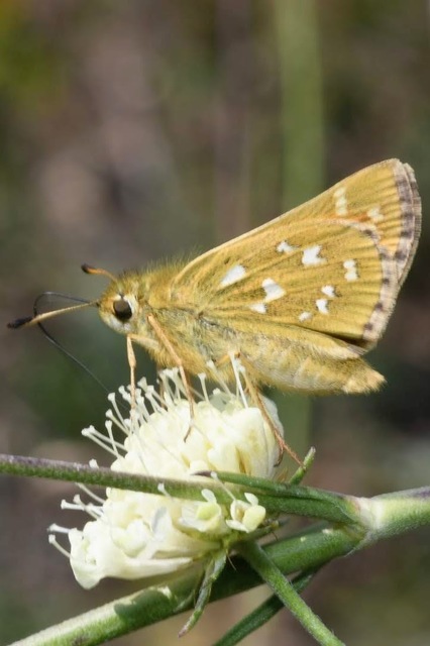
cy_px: 323
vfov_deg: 13.0
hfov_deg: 8.7
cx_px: 215
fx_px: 2825
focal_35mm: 158
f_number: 32
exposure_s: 1/60
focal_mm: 105
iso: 250
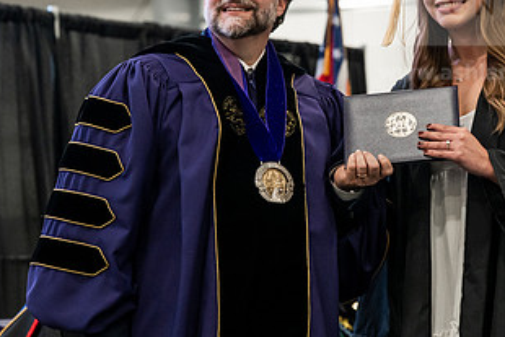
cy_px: 107
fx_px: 2259
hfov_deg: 12.7
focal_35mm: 161
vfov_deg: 8.5
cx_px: 305
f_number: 4.5
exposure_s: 1/200
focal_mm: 86
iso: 4000
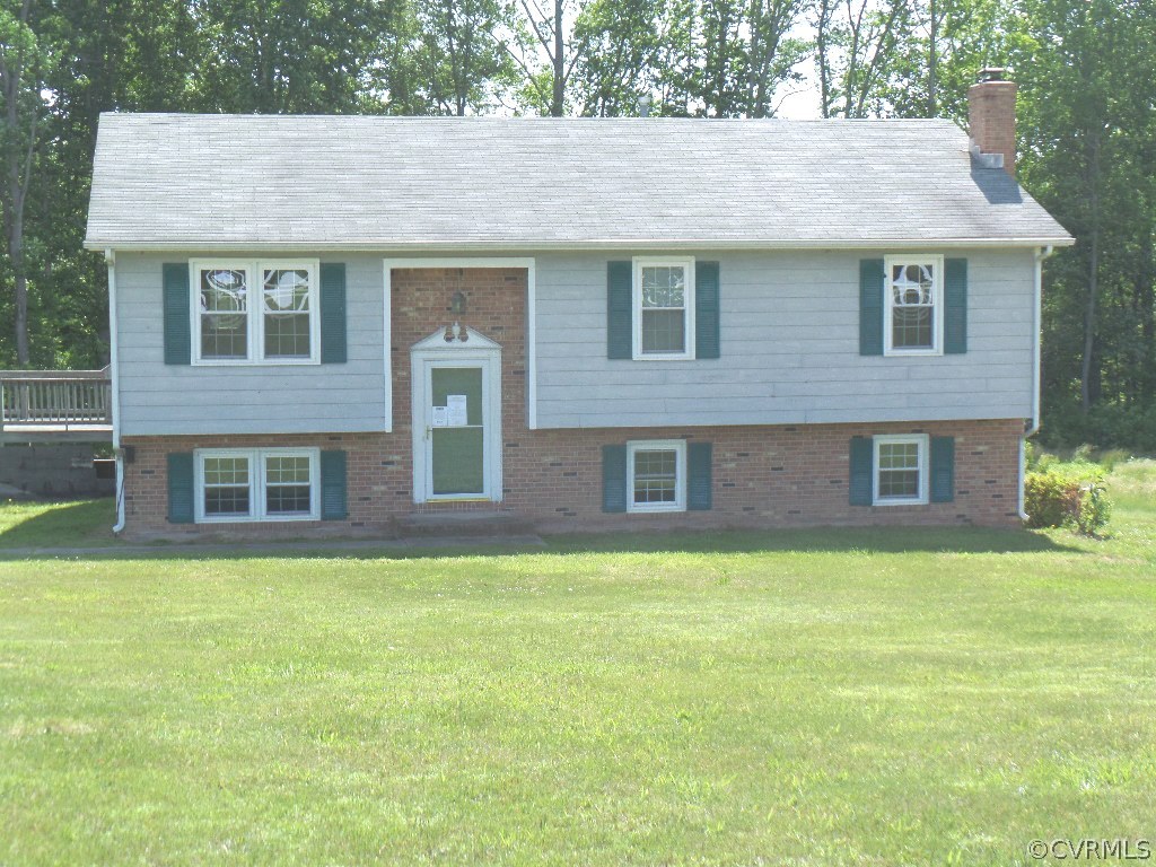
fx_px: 2137
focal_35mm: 64
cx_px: 578
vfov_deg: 22.9
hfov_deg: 30.3
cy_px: 434
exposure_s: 1/750
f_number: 3.6
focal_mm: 11.4
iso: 100
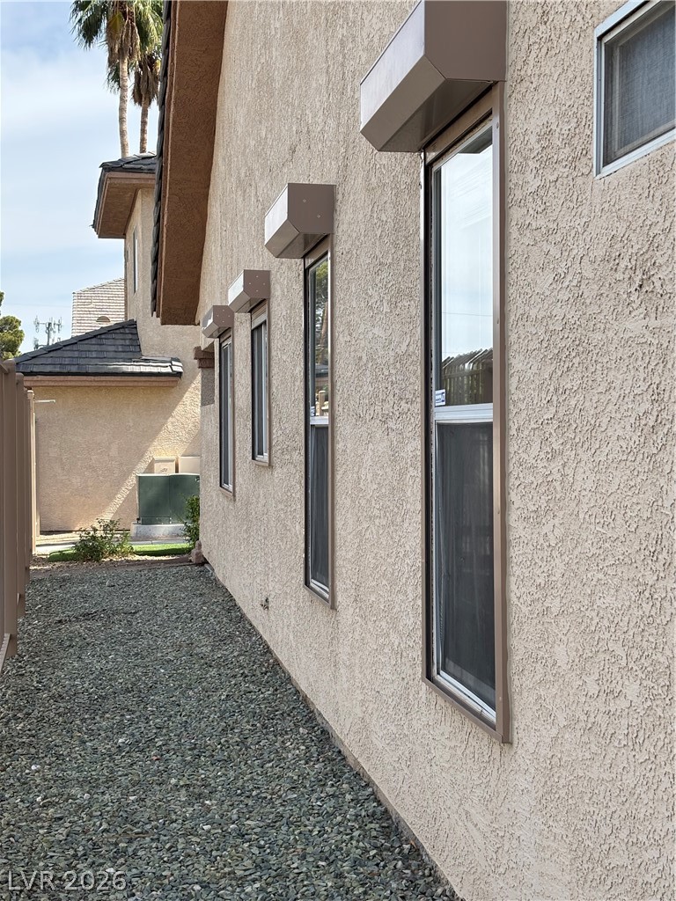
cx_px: 338
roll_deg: -0.6
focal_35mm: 52
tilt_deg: -0.5
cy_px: 450
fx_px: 1354
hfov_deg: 28.0
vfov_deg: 36.8
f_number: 1.6
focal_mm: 5.96
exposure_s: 1/1399
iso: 40
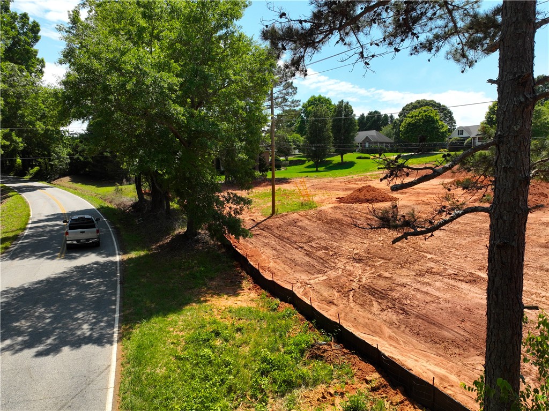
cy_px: 206
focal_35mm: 24
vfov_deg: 56.8
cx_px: 274
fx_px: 380
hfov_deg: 71.6
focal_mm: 12.29
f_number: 2.8
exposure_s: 1/320
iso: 140
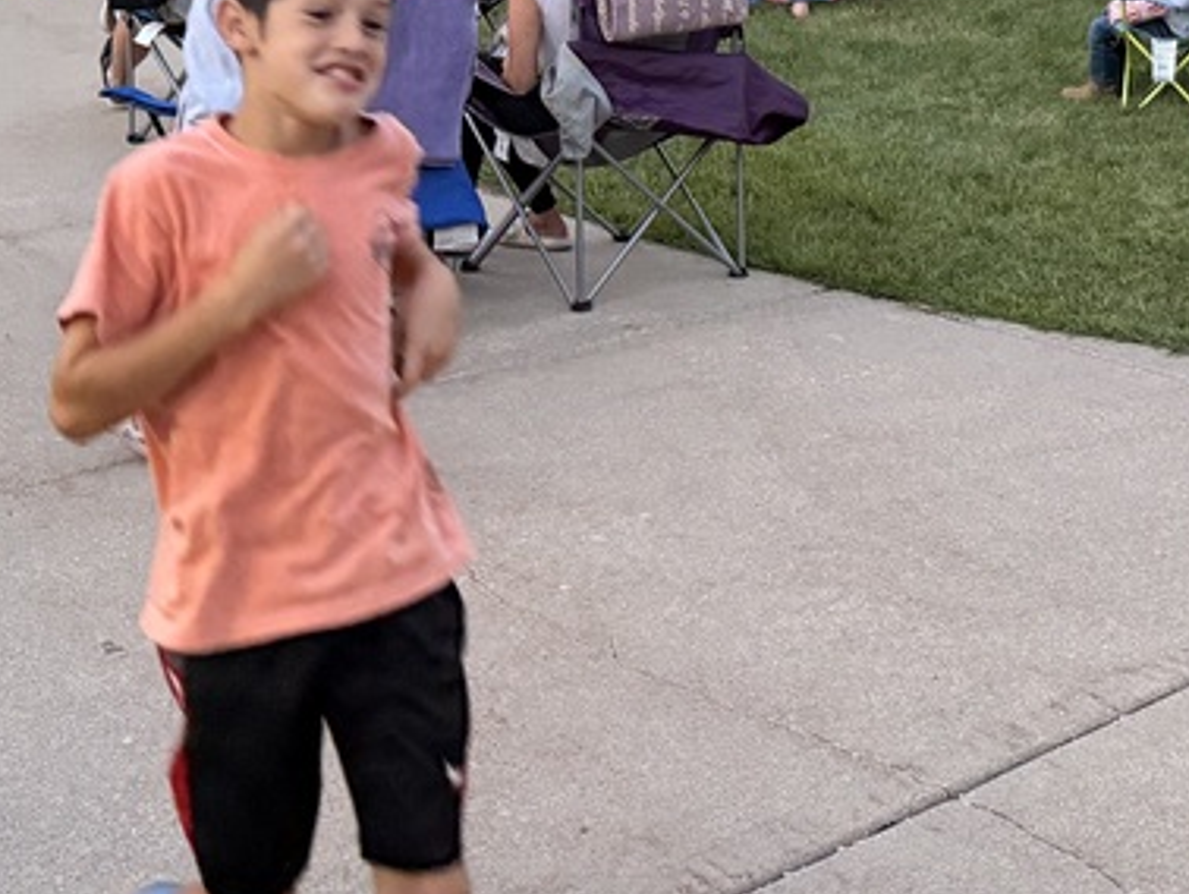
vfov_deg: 21.4
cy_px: -94
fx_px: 2234
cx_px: 679
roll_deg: -1.1
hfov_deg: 29.8
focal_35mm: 65
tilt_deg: -6.0
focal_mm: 6.76
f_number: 1.78
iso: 500
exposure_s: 1/60
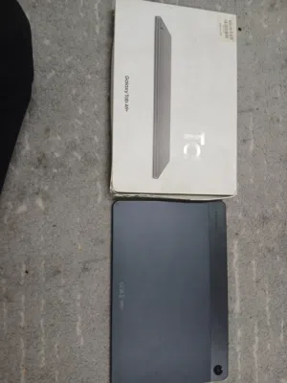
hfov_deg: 53.1
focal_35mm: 26
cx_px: 144
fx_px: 287
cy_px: 192
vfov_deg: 67.3
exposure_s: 1/25
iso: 250
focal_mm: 3.98
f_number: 1.8
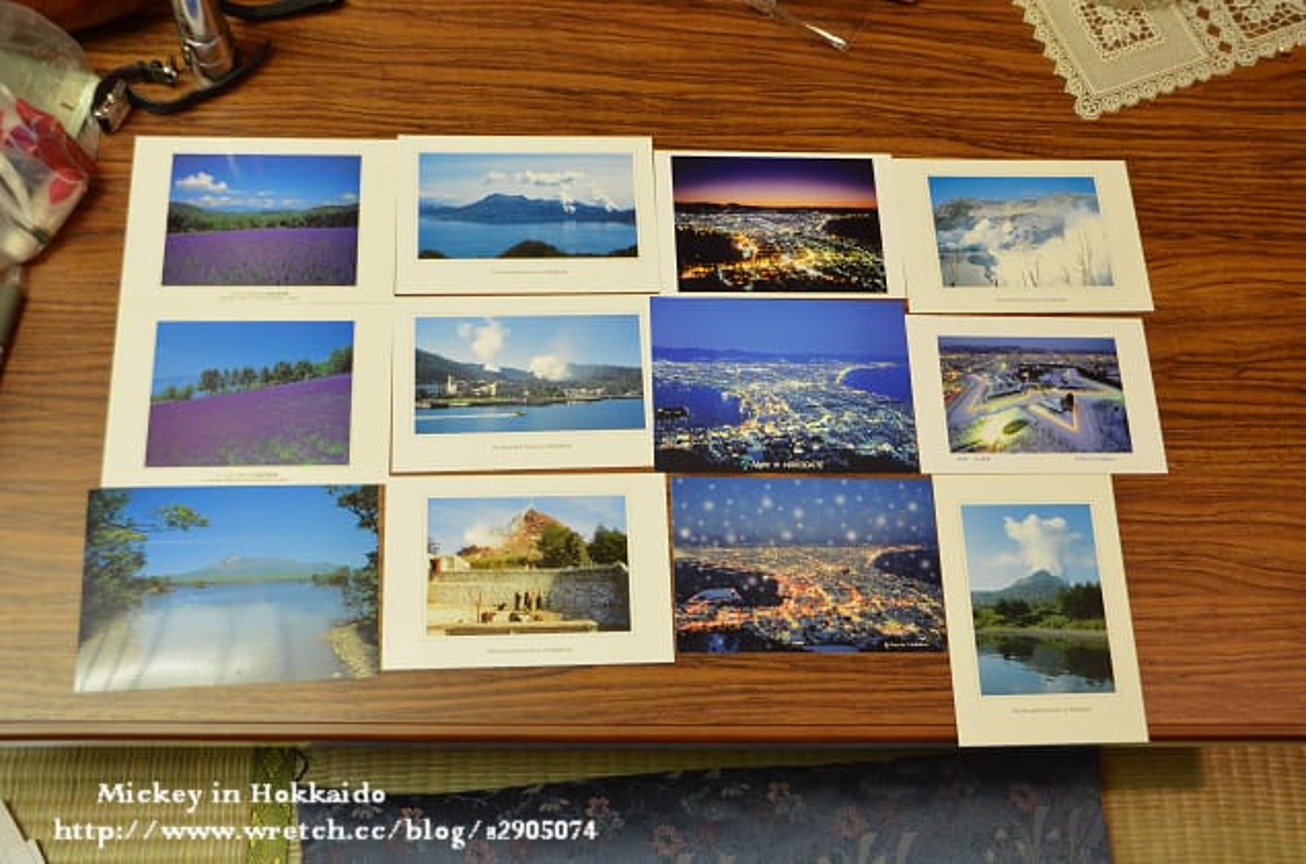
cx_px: 653
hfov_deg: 51.4
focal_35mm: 38
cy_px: 432
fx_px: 1357
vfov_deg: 35.3
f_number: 5.6
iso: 1600
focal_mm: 25
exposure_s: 1/30
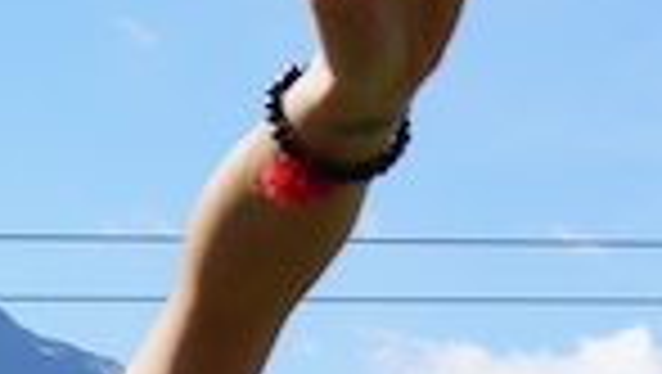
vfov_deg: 5.7
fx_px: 3602
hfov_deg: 9.5
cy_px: 881
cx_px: 1500
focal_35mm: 205
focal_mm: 24
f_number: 5.6
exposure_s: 1/500
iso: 100
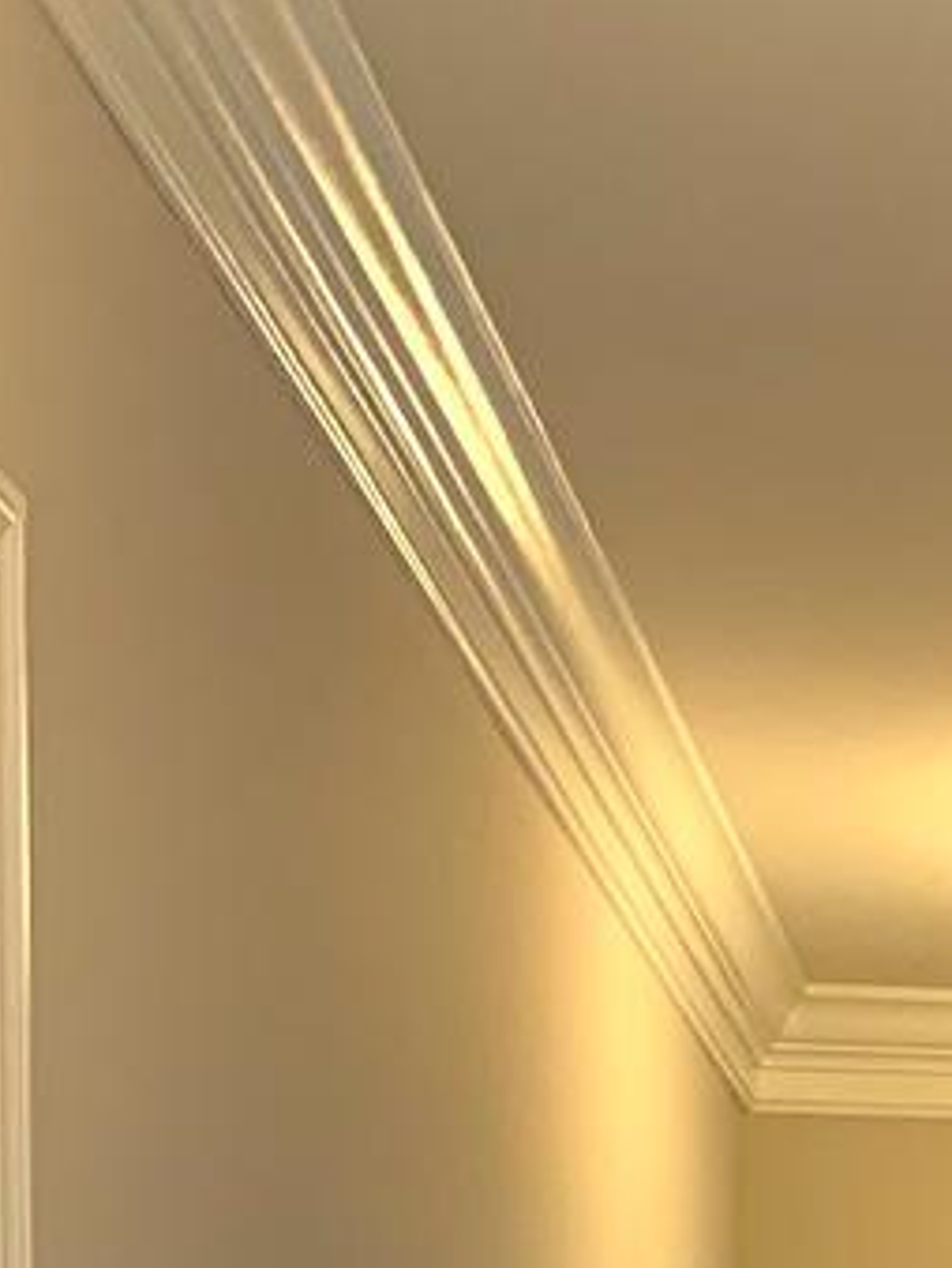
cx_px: 1533
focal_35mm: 118
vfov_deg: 14.4
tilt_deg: -5.6
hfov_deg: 11.9
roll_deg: -1.2
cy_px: 2386
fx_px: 4321
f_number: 1.8
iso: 100
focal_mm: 4.25
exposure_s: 1/60
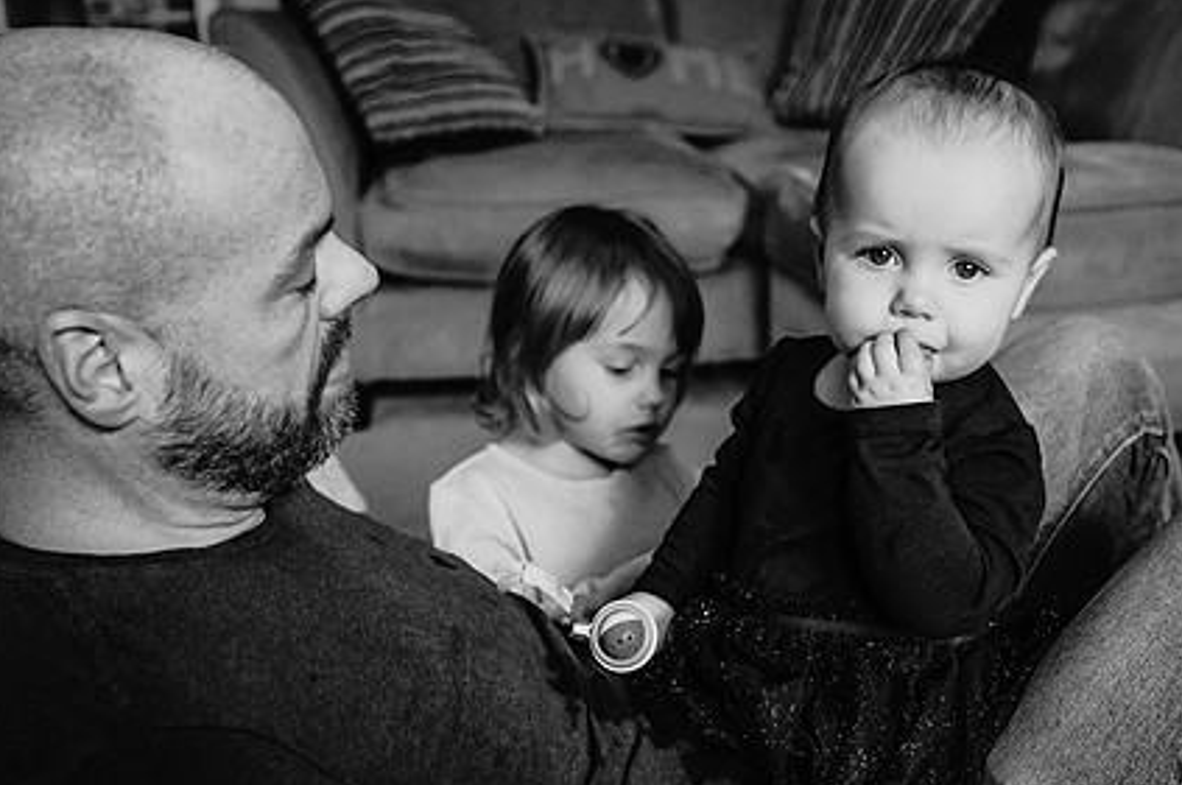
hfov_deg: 41.1
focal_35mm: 48
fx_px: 1574
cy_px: 506
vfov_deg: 27.9
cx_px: 615
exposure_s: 1/160
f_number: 3.5
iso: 1000
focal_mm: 35
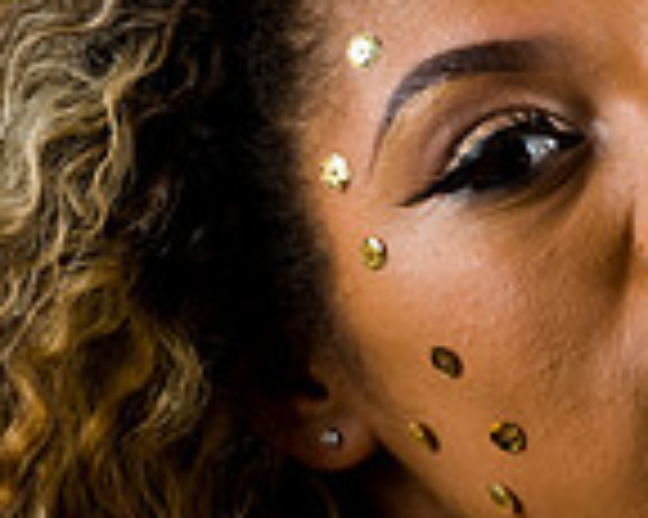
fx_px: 11212
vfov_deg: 2.6
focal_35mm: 585
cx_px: 443
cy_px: 266
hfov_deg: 3.3
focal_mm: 200
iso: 200
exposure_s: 1/125
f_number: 5.6
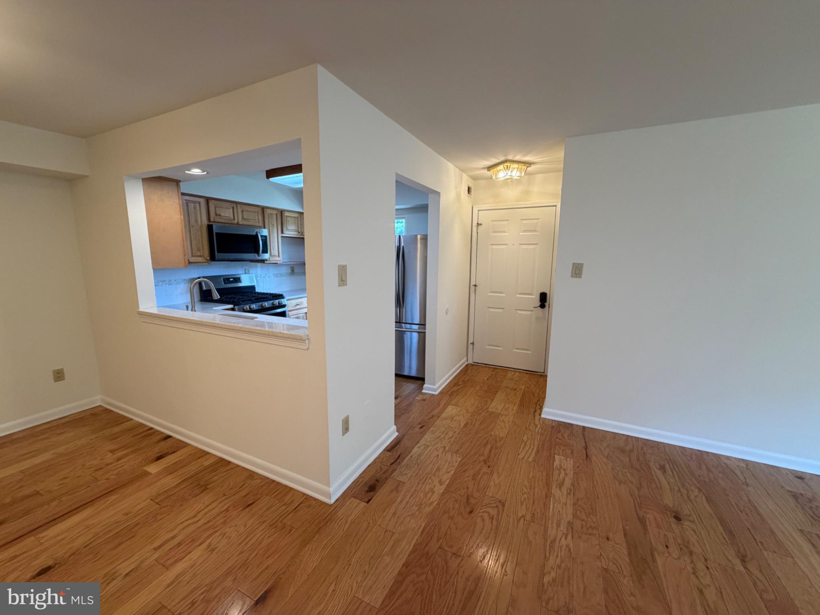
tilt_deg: -8.5
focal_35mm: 14
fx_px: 332
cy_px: 308
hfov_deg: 102.1
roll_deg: +0.3
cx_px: 410
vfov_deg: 85.7
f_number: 2.2
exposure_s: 1/120
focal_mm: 2.22
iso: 200
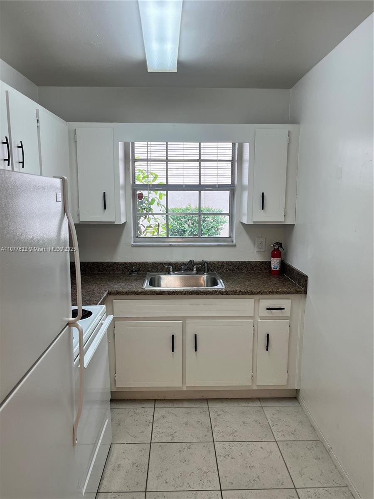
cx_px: 187
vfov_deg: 67.3
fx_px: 375
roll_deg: +0.3
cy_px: 250
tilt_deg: -8.6
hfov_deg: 53.1
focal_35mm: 26
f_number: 1.6
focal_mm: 5.1
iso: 64
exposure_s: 1/135
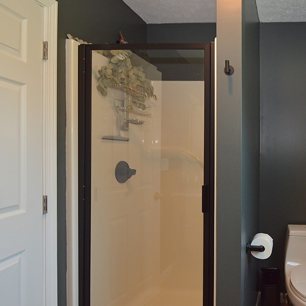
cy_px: 186
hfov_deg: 61.3
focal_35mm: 24
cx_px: 231
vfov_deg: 64.3
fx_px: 240
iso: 400
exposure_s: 1/80
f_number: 4.5
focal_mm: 10
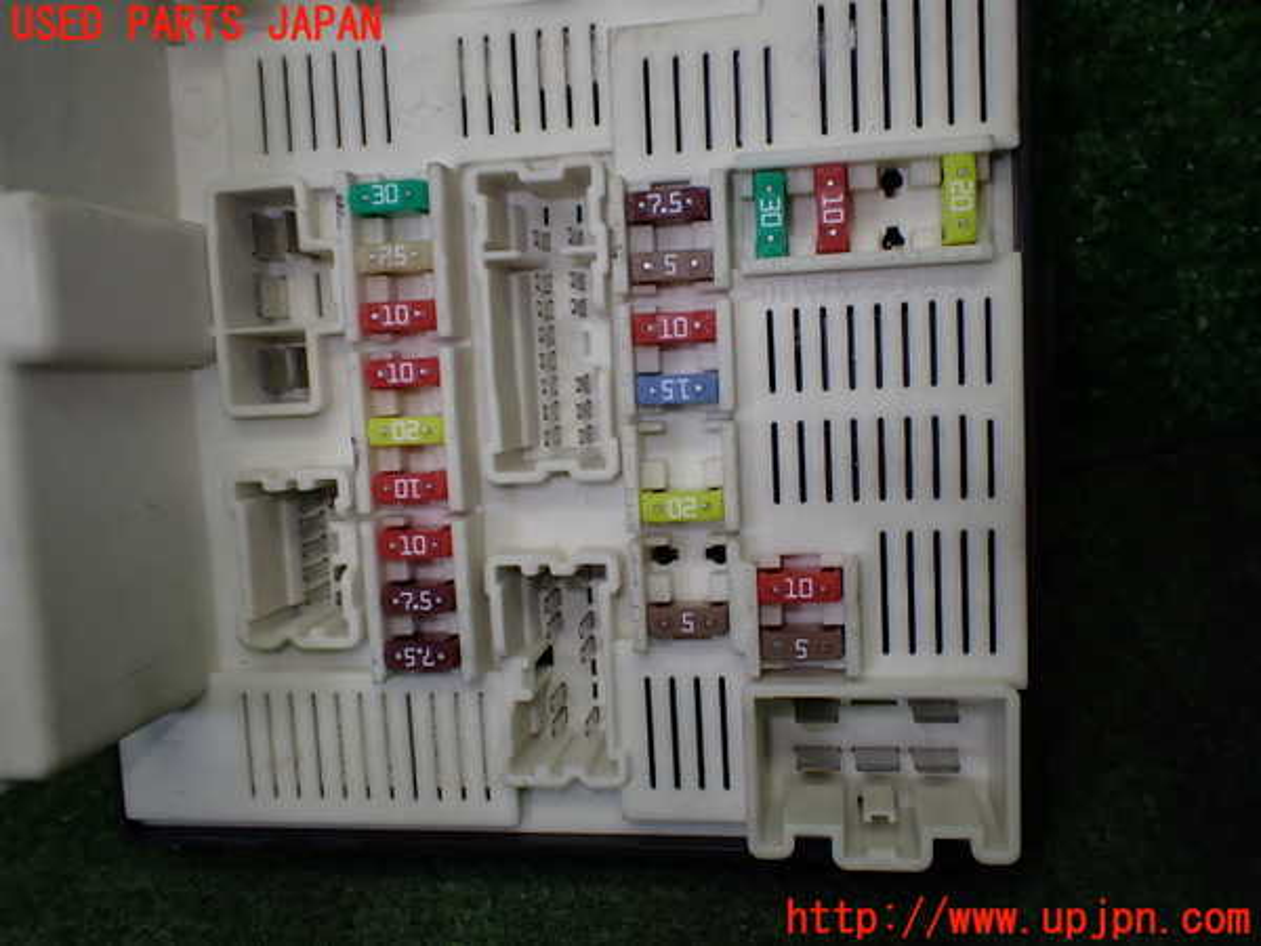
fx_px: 1093
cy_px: 473
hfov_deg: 60.0
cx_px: 630
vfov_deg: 46.8
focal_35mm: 30
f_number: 2.3
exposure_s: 1/125
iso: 100
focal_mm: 5.4
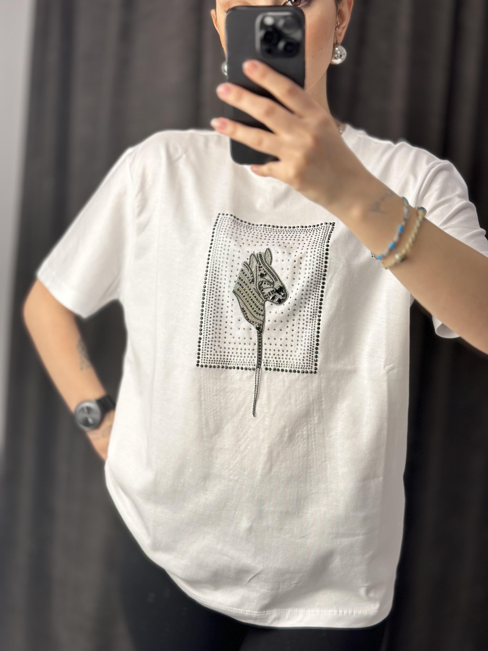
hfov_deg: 30.3
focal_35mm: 48
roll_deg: -3.9
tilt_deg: -30.3
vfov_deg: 39.7
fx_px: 902
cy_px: 326
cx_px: 244
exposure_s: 1/100
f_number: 1.78
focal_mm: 6.86
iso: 64
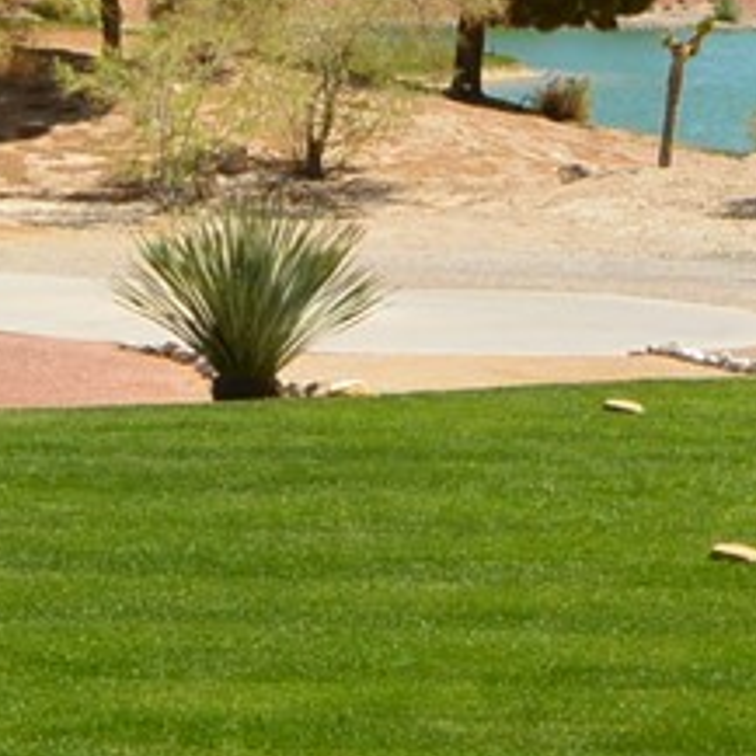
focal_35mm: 149
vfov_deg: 11.6
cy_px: -14
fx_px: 3682
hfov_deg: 11.7
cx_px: 331
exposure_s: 1/250
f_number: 10
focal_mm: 13
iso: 160
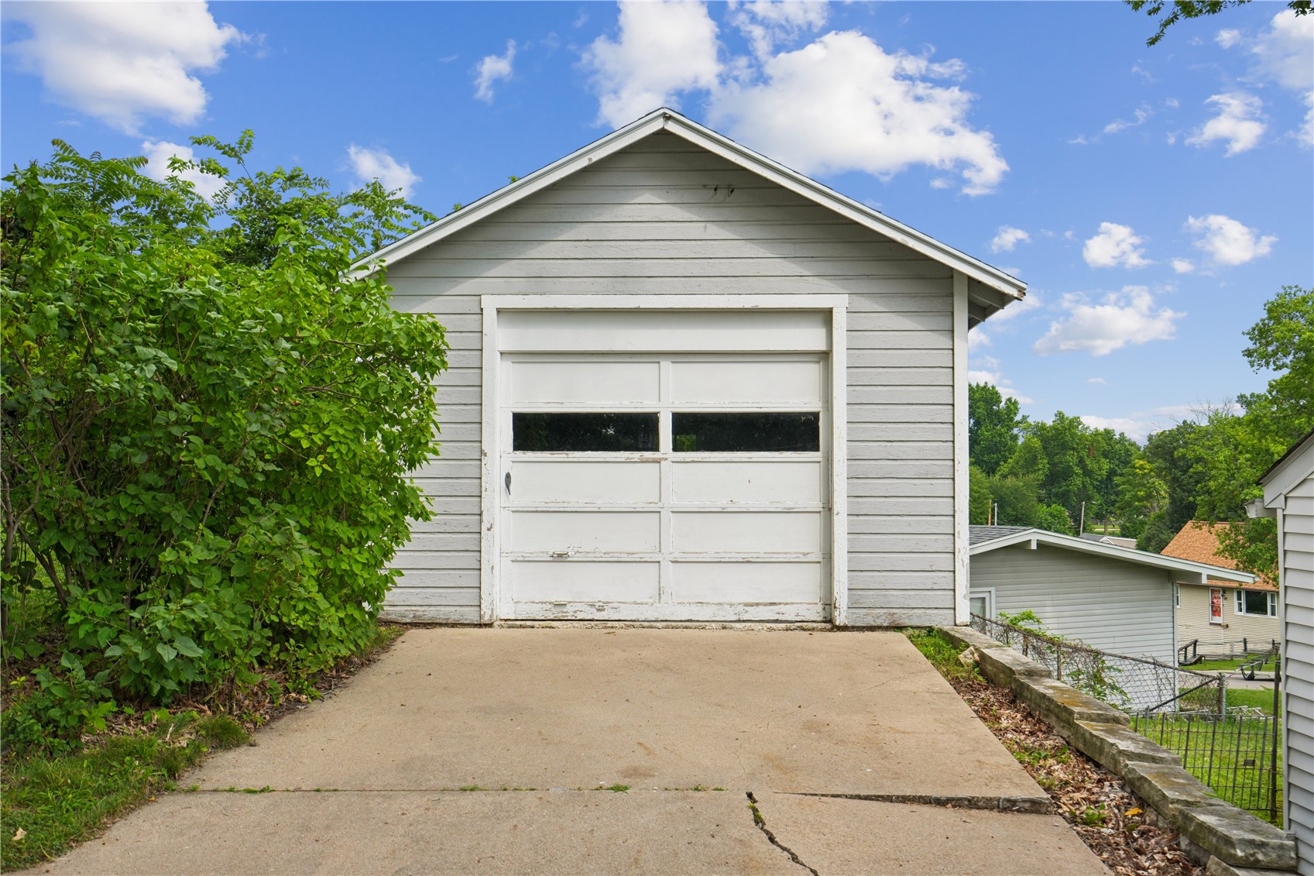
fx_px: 1277
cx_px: 657
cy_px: 438
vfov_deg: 37.8
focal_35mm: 35
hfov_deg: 54.4
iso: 400
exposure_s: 1/19
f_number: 9
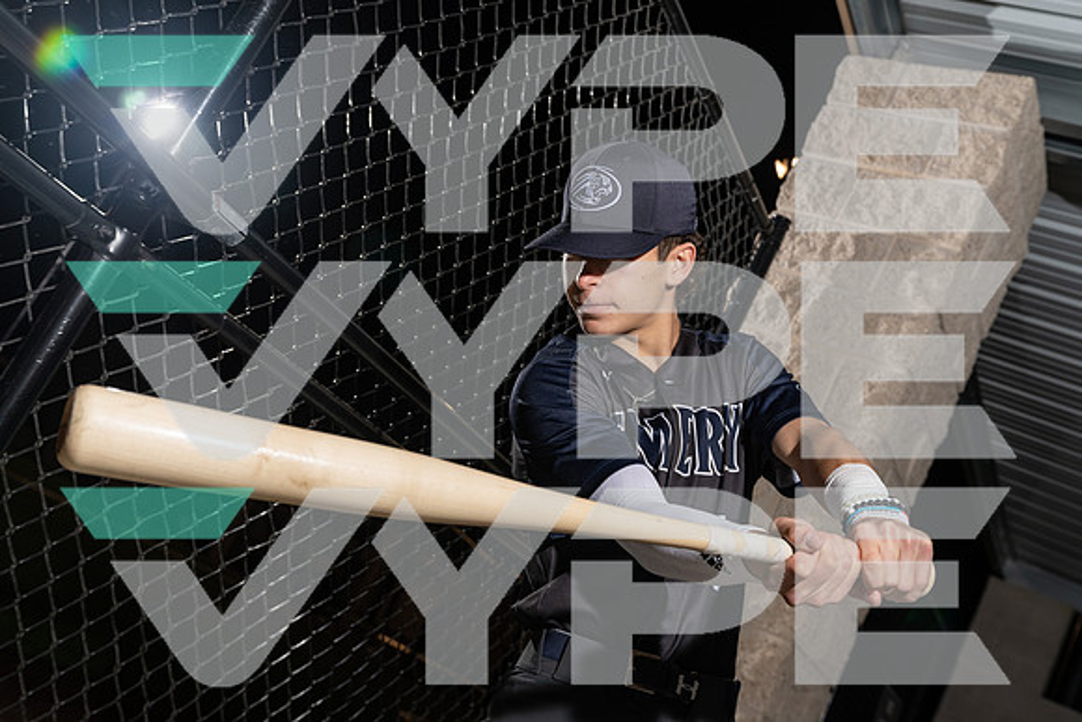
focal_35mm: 39
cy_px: 361
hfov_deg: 49.5
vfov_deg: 34.2
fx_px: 1172
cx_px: 541
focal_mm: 39
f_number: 5.6
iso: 125
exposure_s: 1/125
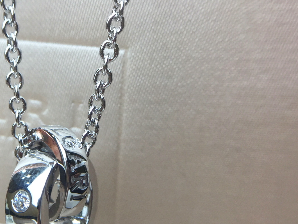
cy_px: 123
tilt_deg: -13.6
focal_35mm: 56
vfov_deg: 26.1
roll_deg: -4.8
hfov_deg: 33.4
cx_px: 60
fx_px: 482
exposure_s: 1/100
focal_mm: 4.15
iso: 50
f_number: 2.2
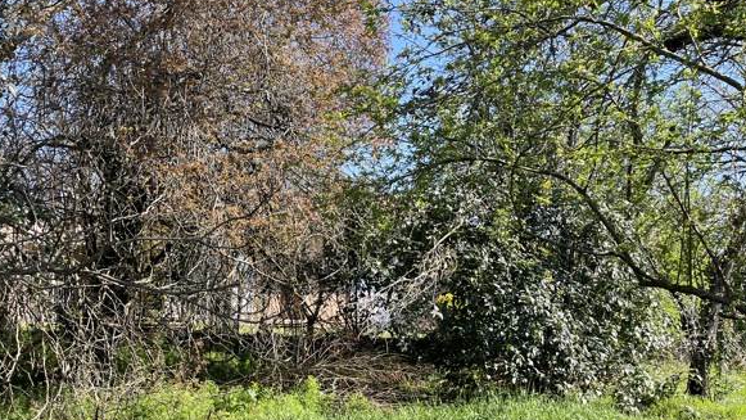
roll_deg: -1.9
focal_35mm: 39
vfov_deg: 30.0
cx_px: 270
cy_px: 307
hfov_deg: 51.0
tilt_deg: -1.0
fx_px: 772
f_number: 1.6
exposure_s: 1/787
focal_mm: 5.1
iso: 50
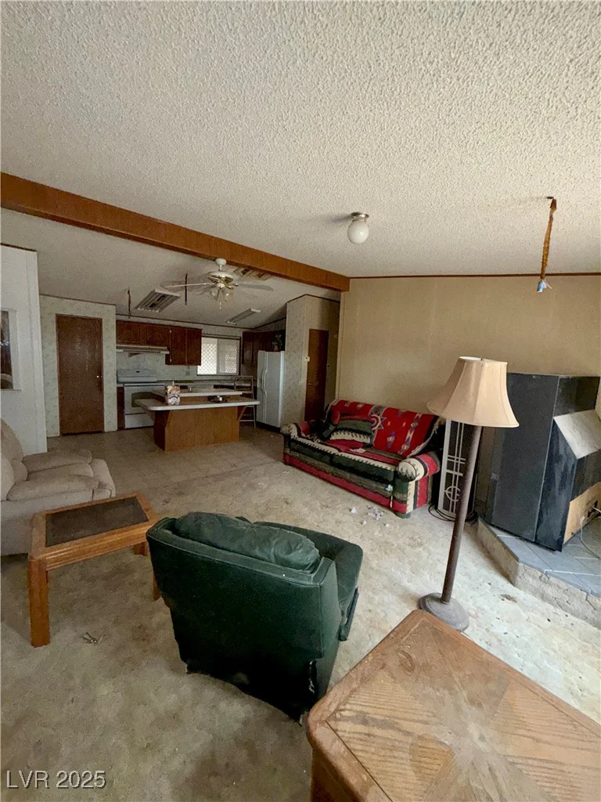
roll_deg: -3.1
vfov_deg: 102.1
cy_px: 401
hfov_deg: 85.7
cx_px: 300
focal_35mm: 14
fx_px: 324
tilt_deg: -7.9
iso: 250
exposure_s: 1/60
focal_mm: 2.22
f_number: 2.2
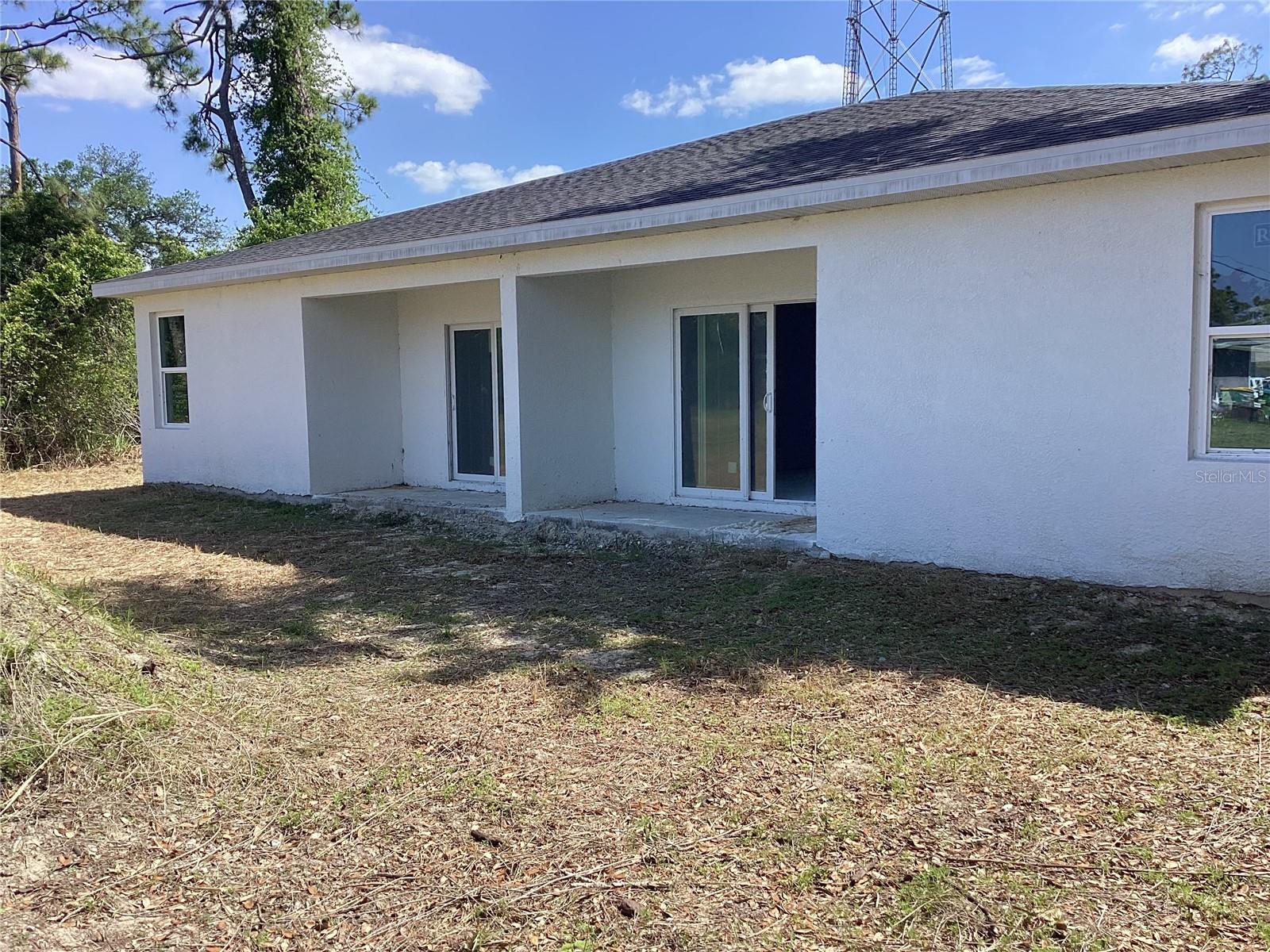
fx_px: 1137
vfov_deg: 45.4
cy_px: 476
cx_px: 635
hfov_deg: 58.4
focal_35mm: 31
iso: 25
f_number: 2.4
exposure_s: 1/652
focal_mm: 3.3
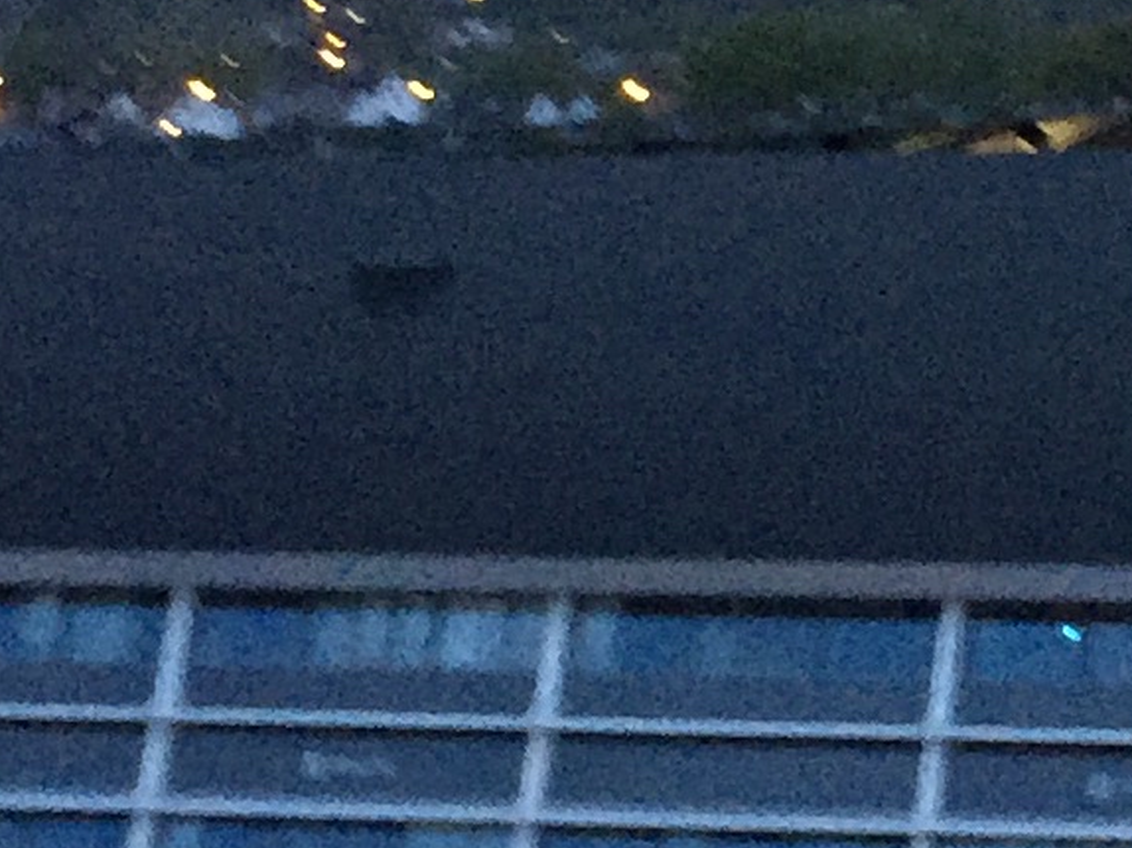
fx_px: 5394
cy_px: 554
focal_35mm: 165
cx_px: 1572
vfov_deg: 9.0
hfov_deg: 11.6
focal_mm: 4.15
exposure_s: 1/15
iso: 500
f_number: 2.2
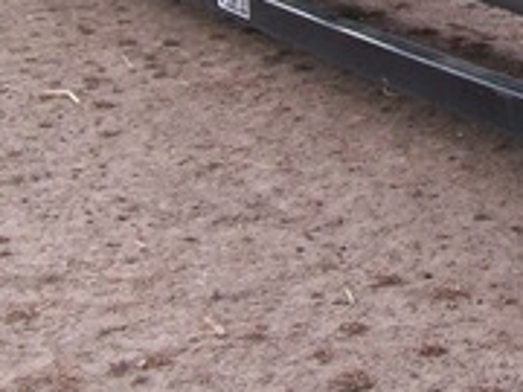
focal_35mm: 109
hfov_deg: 17.6
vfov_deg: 13.0
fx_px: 1647
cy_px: -142
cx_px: 529
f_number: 2.7
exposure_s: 1/320
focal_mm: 6
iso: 80
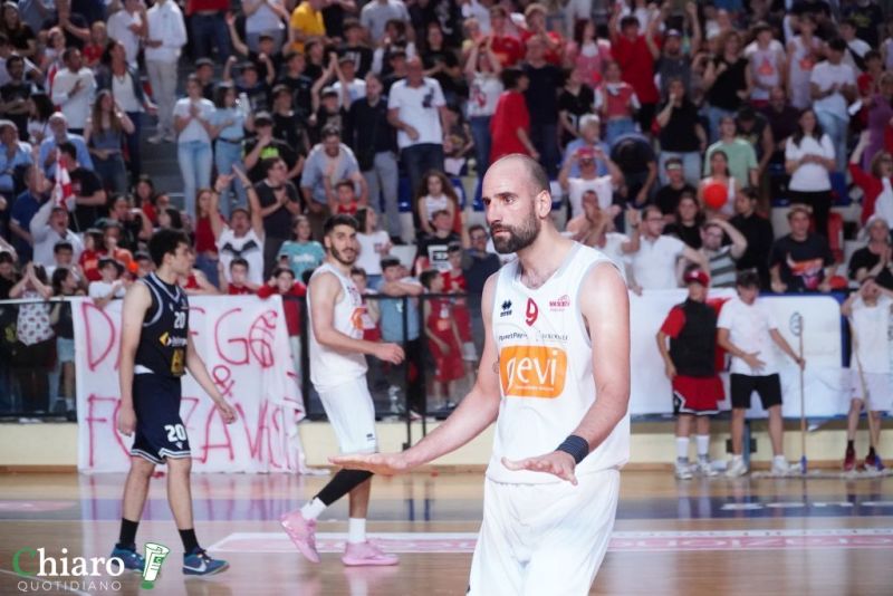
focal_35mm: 98
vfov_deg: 14.0
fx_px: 2419
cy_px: 298
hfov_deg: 20.9
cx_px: 446
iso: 5000
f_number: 4
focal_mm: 65
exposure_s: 1/1000
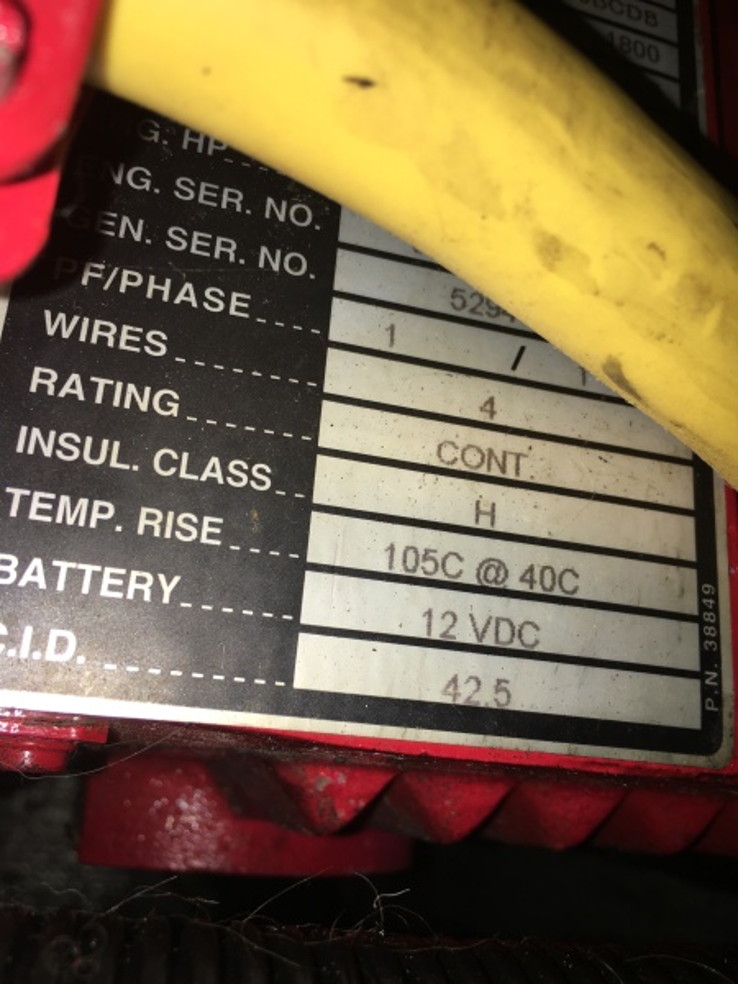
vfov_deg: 61.7
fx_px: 824
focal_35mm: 29
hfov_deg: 48.2
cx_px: 369
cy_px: 492
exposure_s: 1/208
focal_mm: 4.15
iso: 25
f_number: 2.2
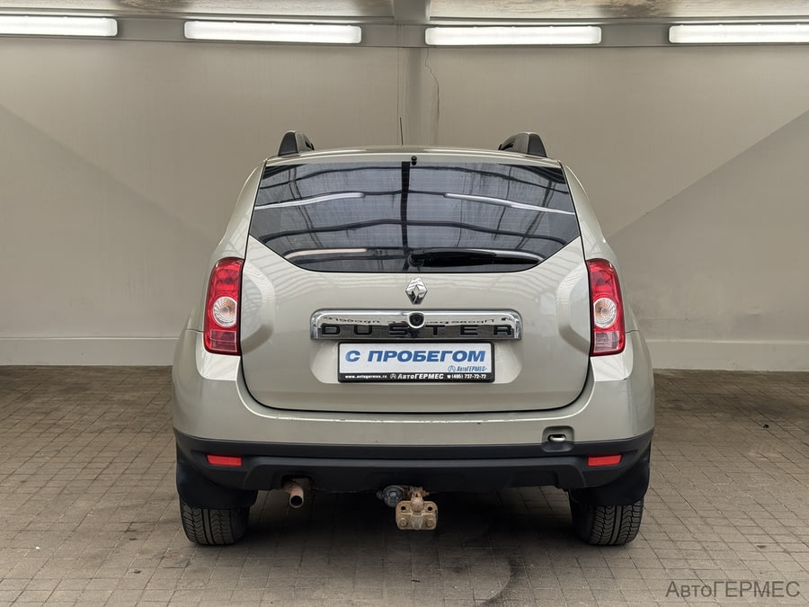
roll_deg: -1.4
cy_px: 304
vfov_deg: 30.3
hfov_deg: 39.7
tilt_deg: -9.5
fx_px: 1122
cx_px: 404
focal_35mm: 48
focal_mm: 6.76
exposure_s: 1/394
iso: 64
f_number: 1.78
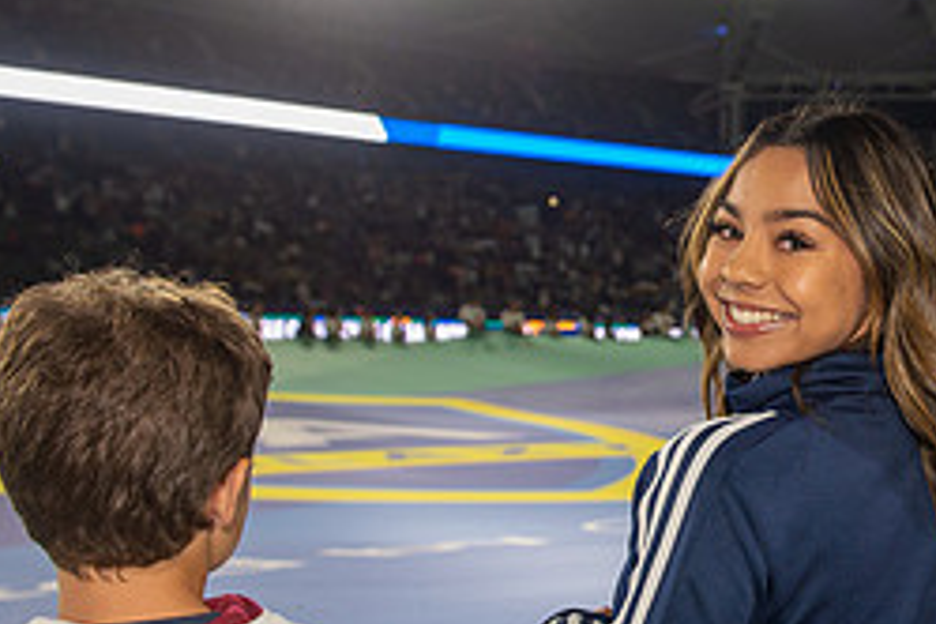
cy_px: 306
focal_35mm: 56
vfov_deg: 24.2
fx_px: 1456
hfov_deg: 34.3
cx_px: 782
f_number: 4
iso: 800
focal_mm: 24
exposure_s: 1/320
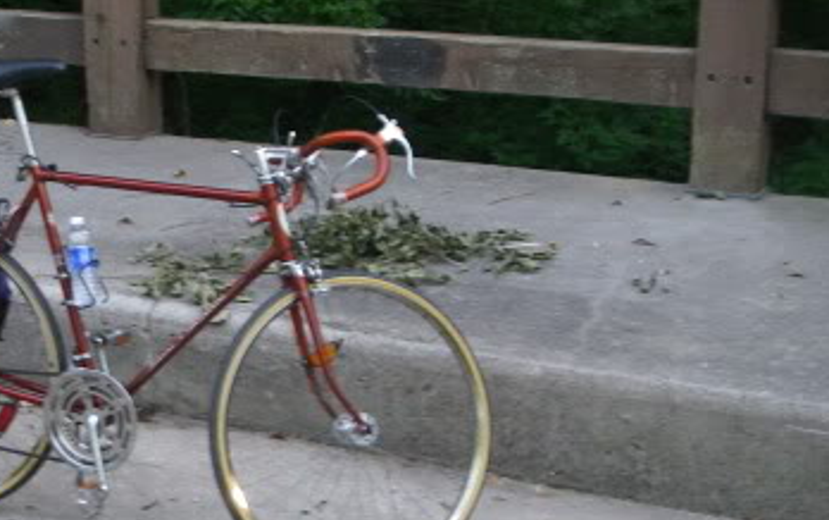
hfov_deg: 27.4
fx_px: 1673
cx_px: 193
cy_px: 336
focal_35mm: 74
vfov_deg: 17.6
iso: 160
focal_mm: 6.3
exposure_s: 1/50
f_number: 3.3
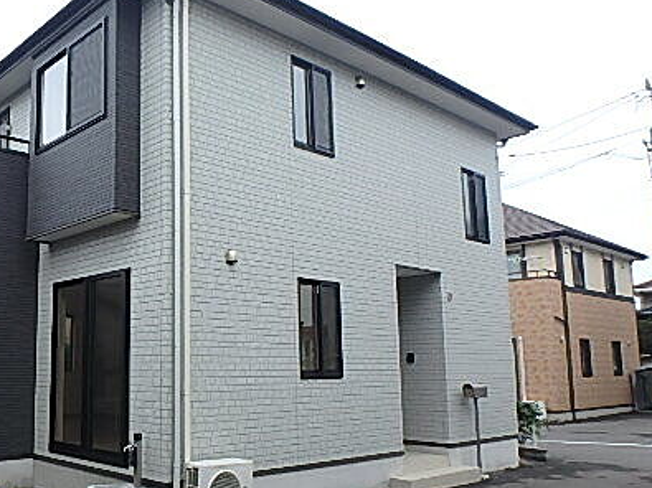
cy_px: 282
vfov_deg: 41.7
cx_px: 165
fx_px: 640
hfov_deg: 51.7
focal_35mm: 34
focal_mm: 3.7
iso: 125
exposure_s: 1/640
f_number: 3.5
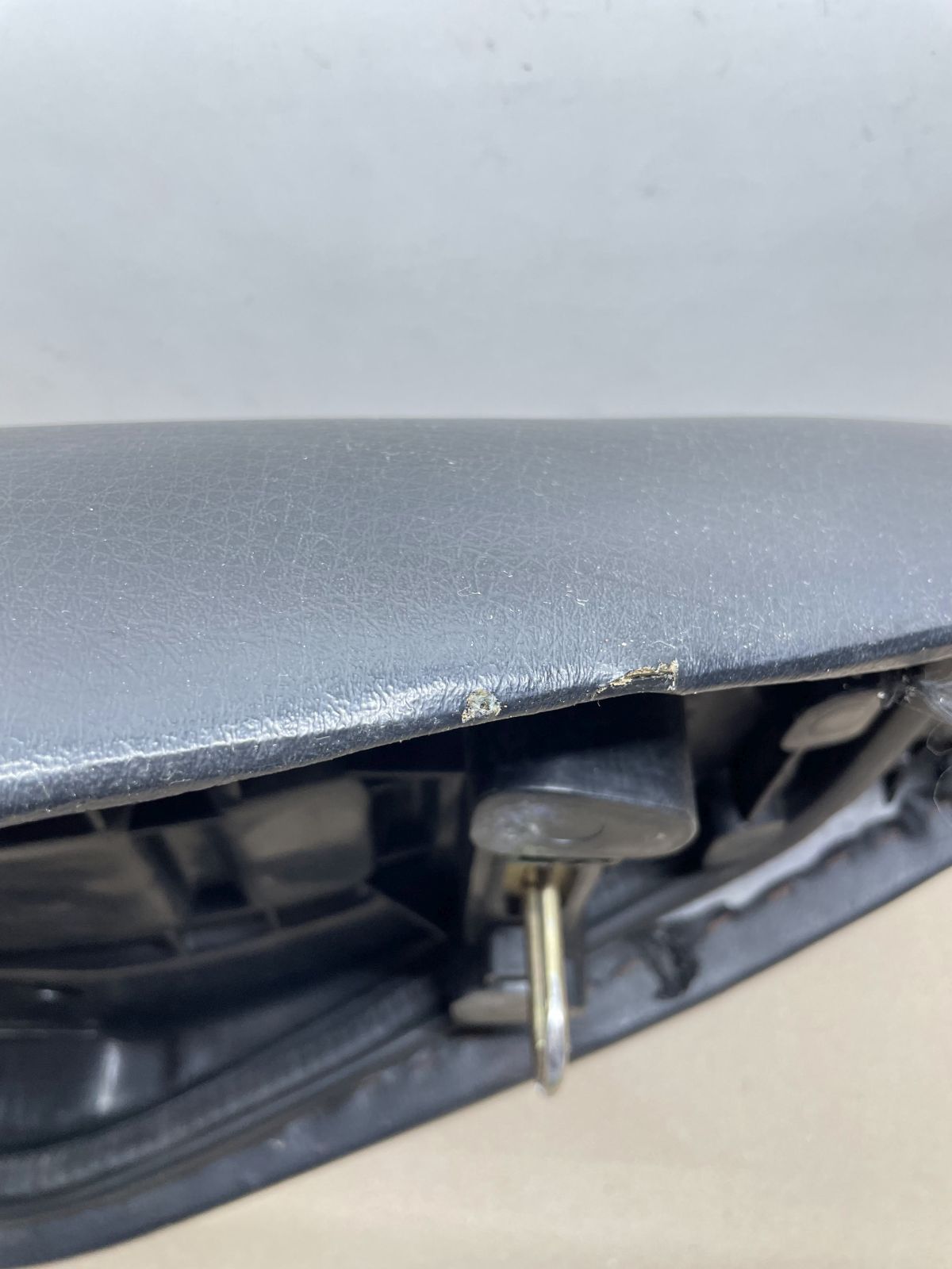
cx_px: 476
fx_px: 953
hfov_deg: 53.1
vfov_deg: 67.3
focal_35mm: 26
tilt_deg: -64.9
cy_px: 634
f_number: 1.6
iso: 80
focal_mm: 4.2
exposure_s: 1/50
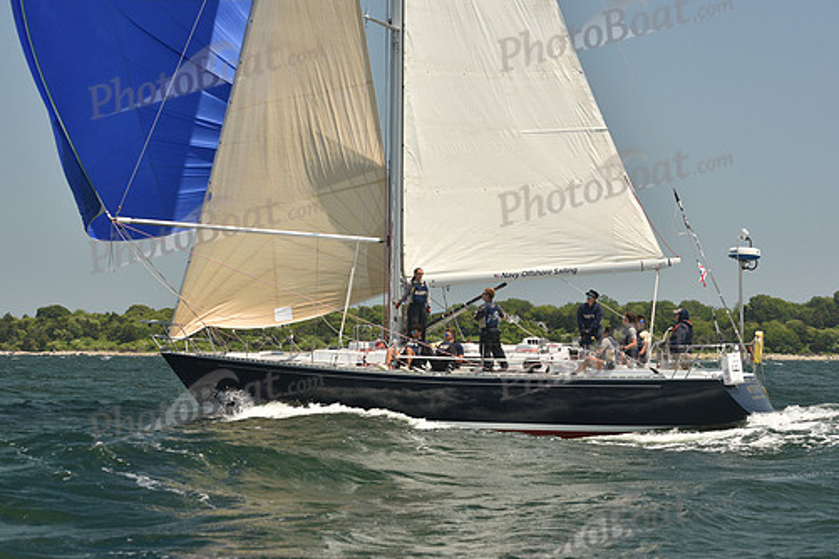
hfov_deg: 25.1
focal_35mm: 81
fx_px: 1888
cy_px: 294
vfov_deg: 16.9
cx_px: 412
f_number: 5.6
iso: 250
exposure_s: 1/640
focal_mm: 70
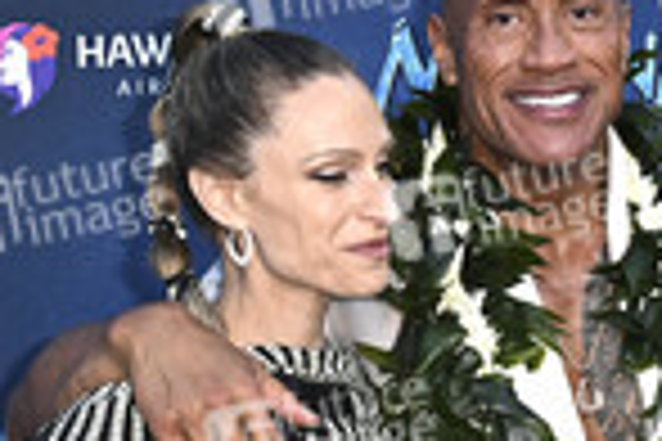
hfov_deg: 12.8
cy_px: 544
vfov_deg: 8.5
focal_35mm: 160
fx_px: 2942
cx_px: 381
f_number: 6.3
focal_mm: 52
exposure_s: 1/250
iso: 1000
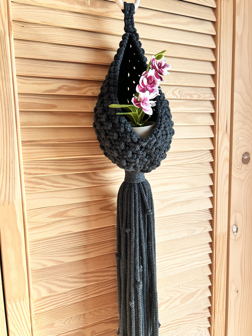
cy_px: 168
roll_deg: +1.2
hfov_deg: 53.1
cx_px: 126
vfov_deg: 67.3
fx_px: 252
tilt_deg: -6.6
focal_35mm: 26
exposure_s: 1/121
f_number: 1.5
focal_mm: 5.7
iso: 50
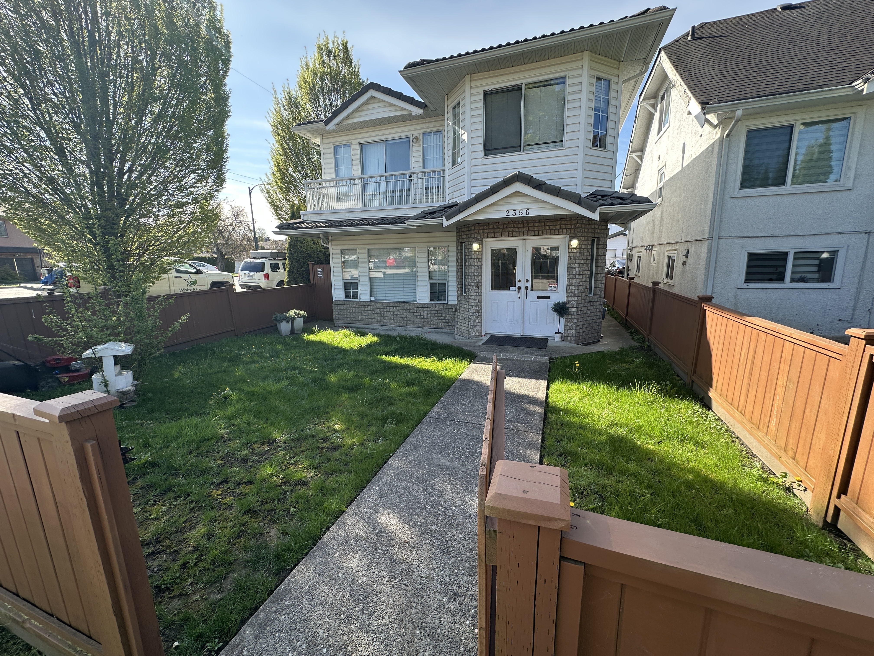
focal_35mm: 14
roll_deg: +1.0
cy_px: 328
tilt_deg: -10.9
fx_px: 353
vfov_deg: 85.7
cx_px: 437
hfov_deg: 102.1
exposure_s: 1/385
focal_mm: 2.22
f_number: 2.2
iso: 40
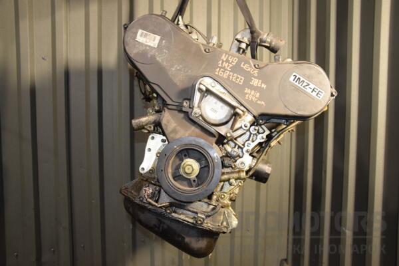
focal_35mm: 32
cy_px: 133
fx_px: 349
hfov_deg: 59.5
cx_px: 200
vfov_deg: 41.7
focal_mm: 21
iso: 800
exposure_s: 1/80
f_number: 5
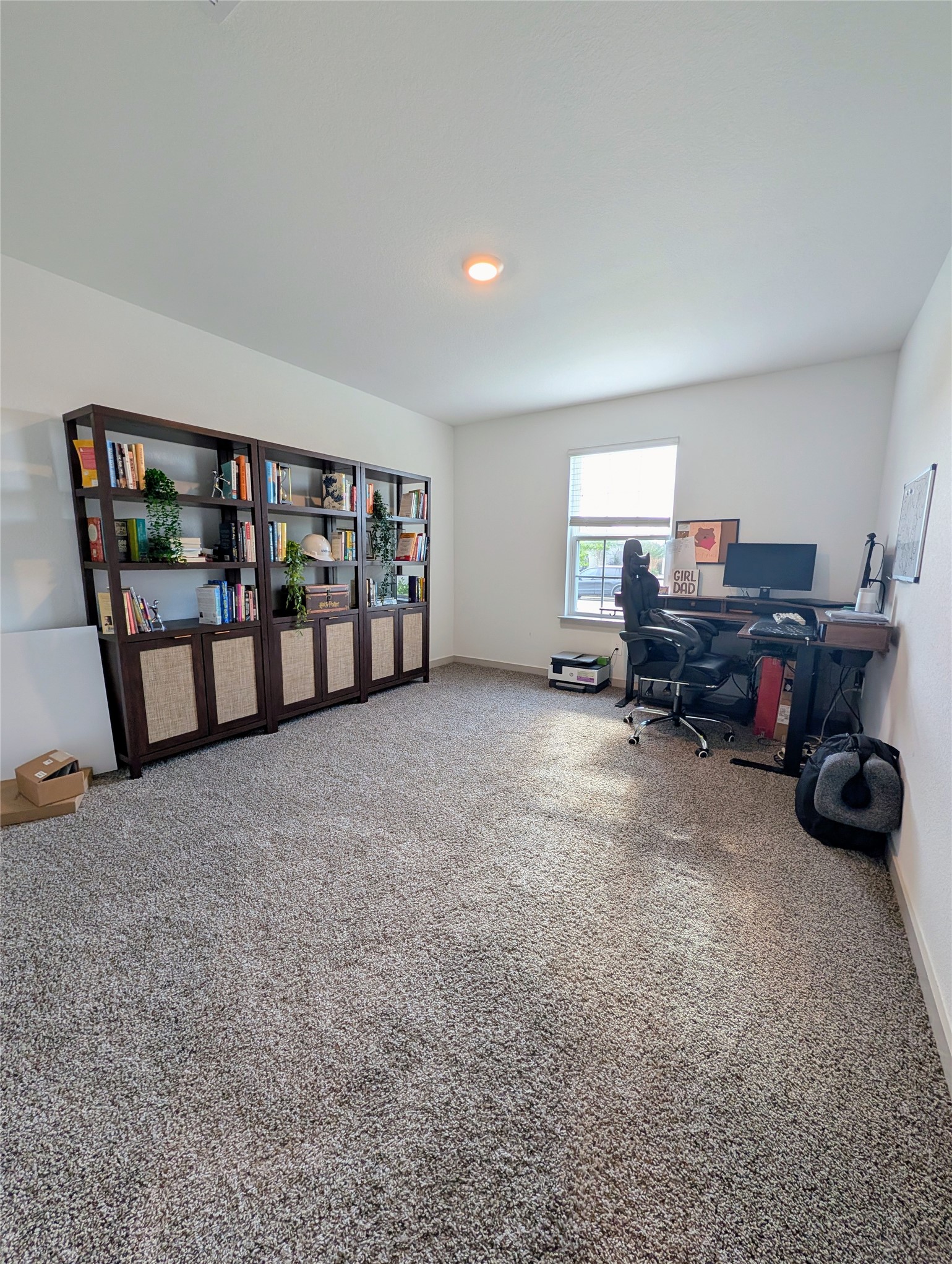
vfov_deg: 110.4
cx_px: 476
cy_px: 632
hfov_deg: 94.7
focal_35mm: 12
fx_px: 439
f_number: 1.7
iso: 47
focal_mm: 2.02
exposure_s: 1/104
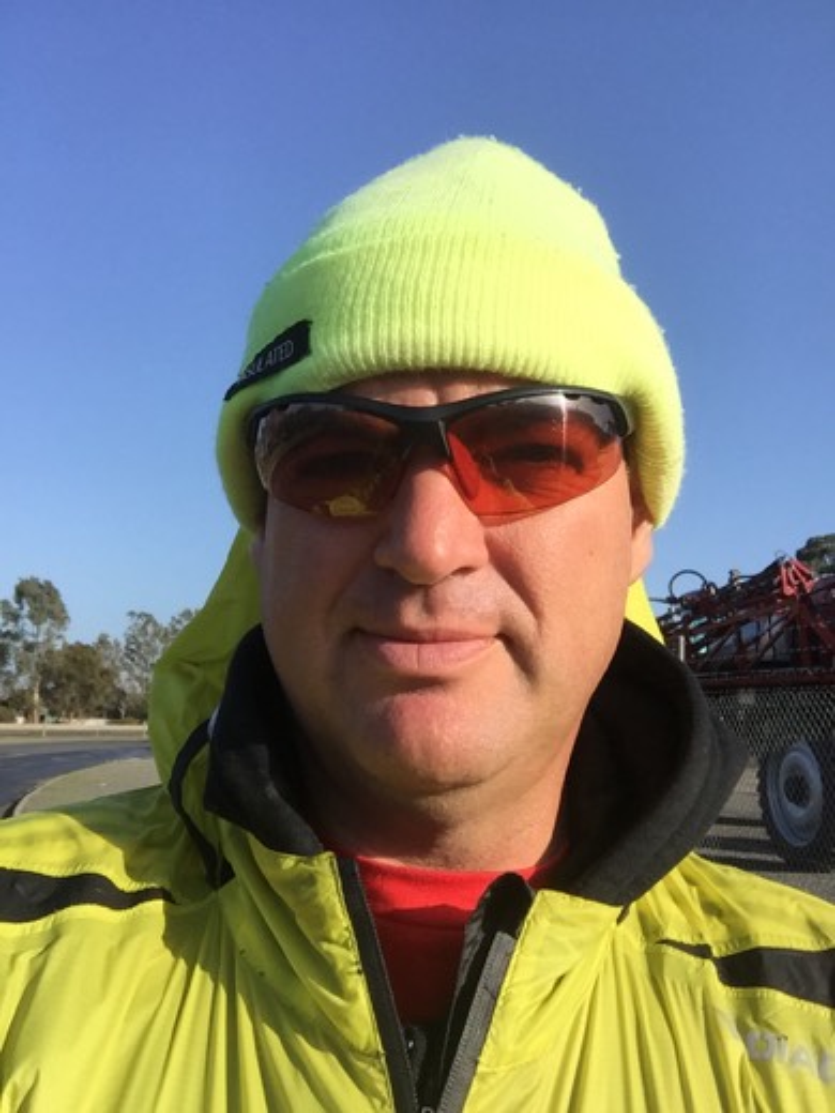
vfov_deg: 58.4
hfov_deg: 45.4
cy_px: 556
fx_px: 997
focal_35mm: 31
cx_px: 418
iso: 32
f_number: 2.2
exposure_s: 1/1014
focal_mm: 2.65
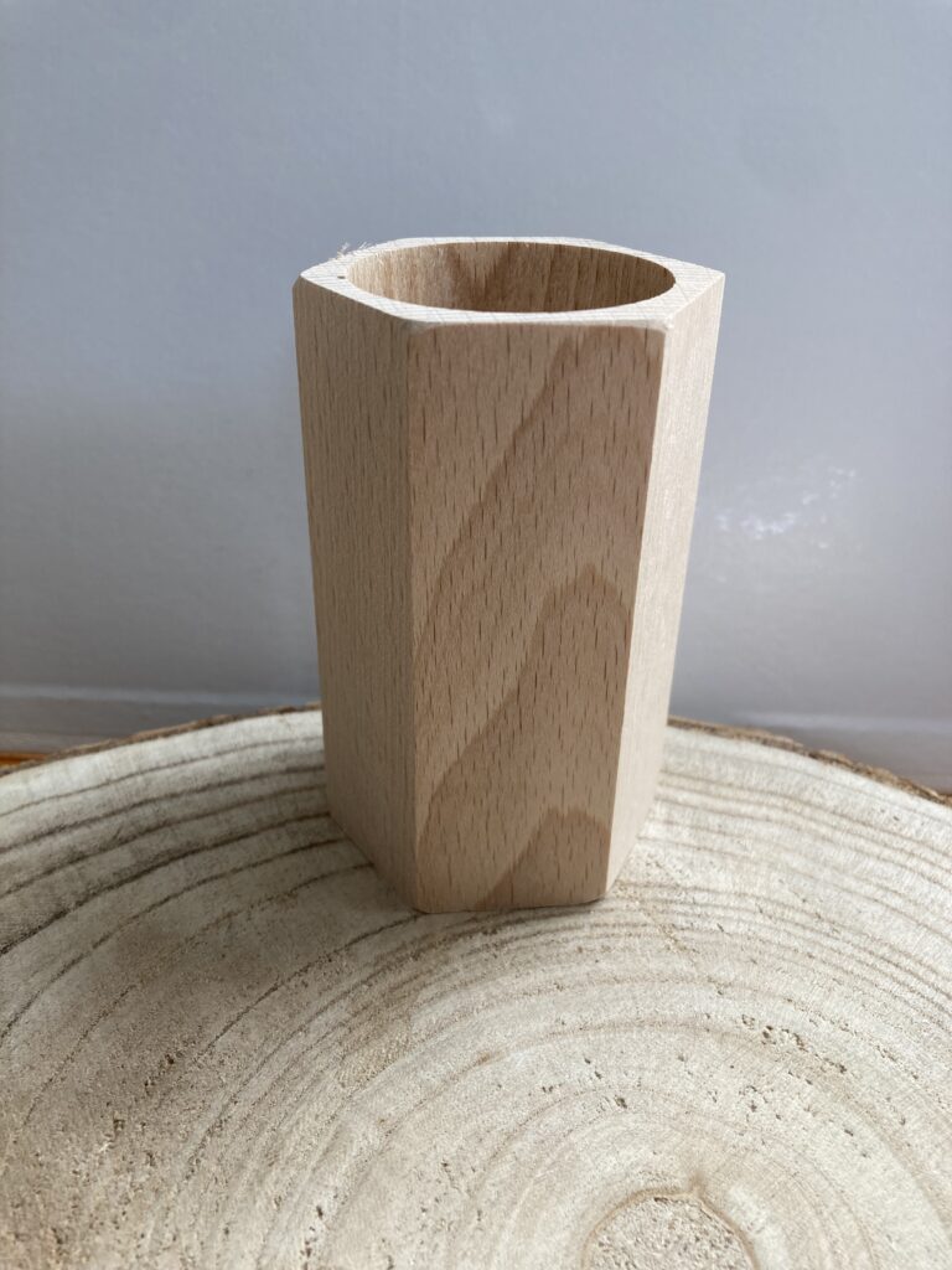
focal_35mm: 28
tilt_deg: -28.1
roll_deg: +0.7
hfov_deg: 49.7
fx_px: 1027
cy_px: 635
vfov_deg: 63.4
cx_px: 476
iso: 32
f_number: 1.8
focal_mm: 3.99
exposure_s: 1/121
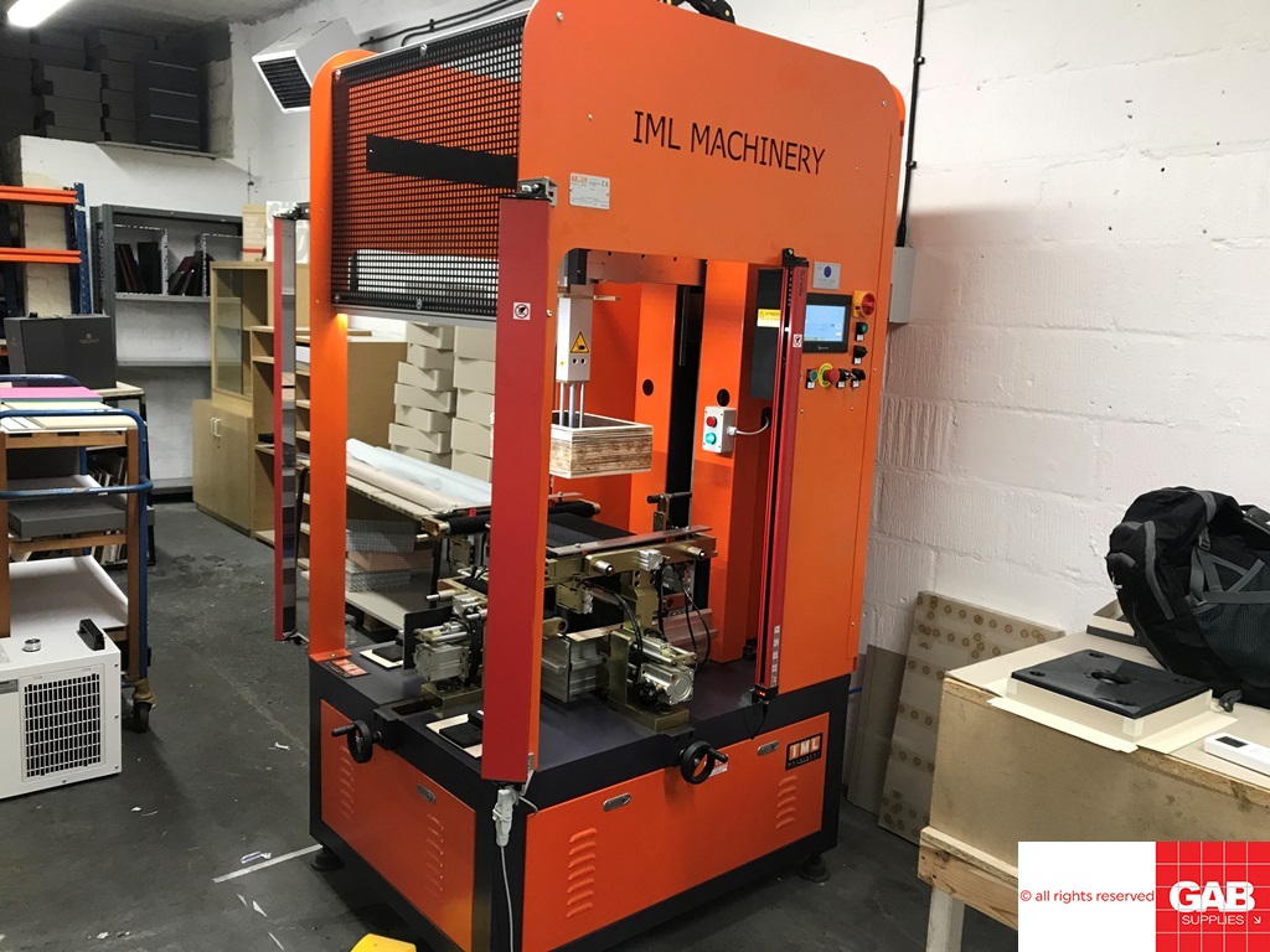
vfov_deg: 49.7
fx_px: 1027
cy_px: 476
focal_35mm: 28
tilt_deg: -9.2
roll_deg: -2.5
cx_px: 635
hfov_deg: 63.4
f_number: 1.8
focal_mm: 3.99
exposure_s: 1/20
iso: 32
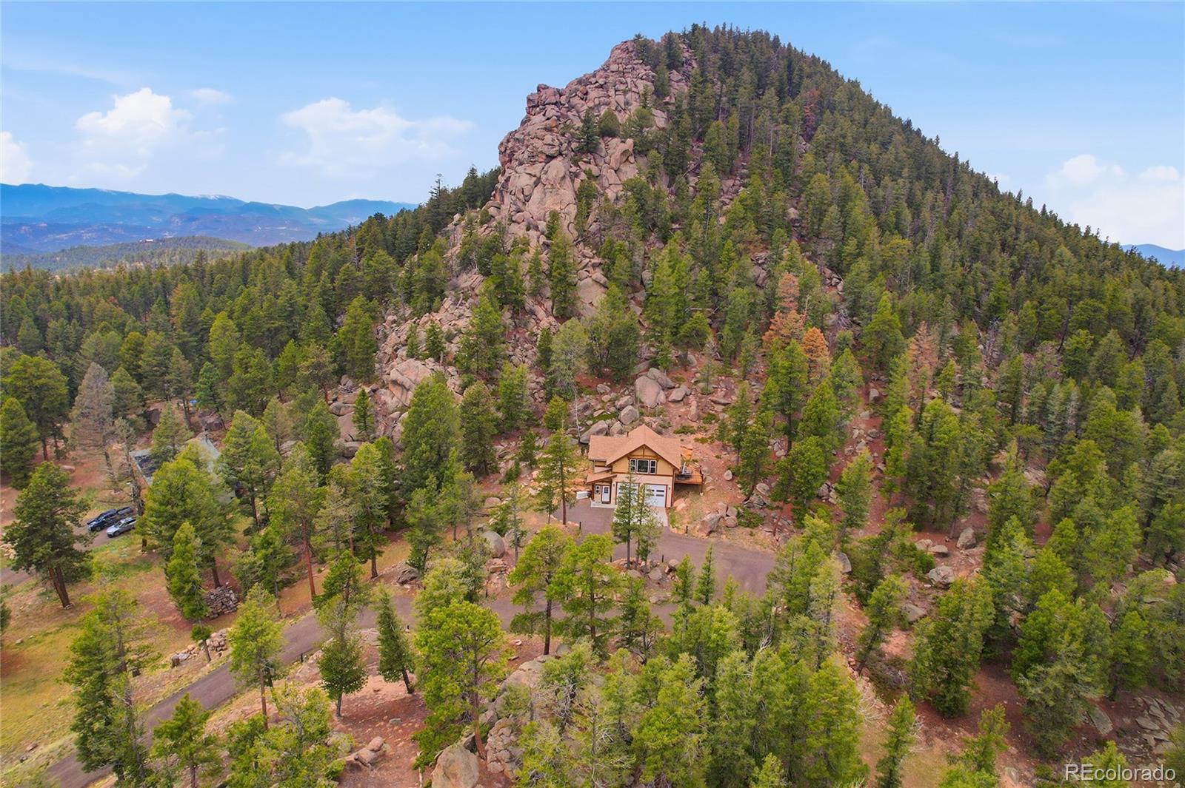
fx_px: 724
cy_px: 394
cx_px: 592
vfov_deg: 57.2
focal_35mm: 22
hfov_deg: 78.6
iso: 100
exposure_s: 1/120
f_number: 2.8
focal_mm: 8.4
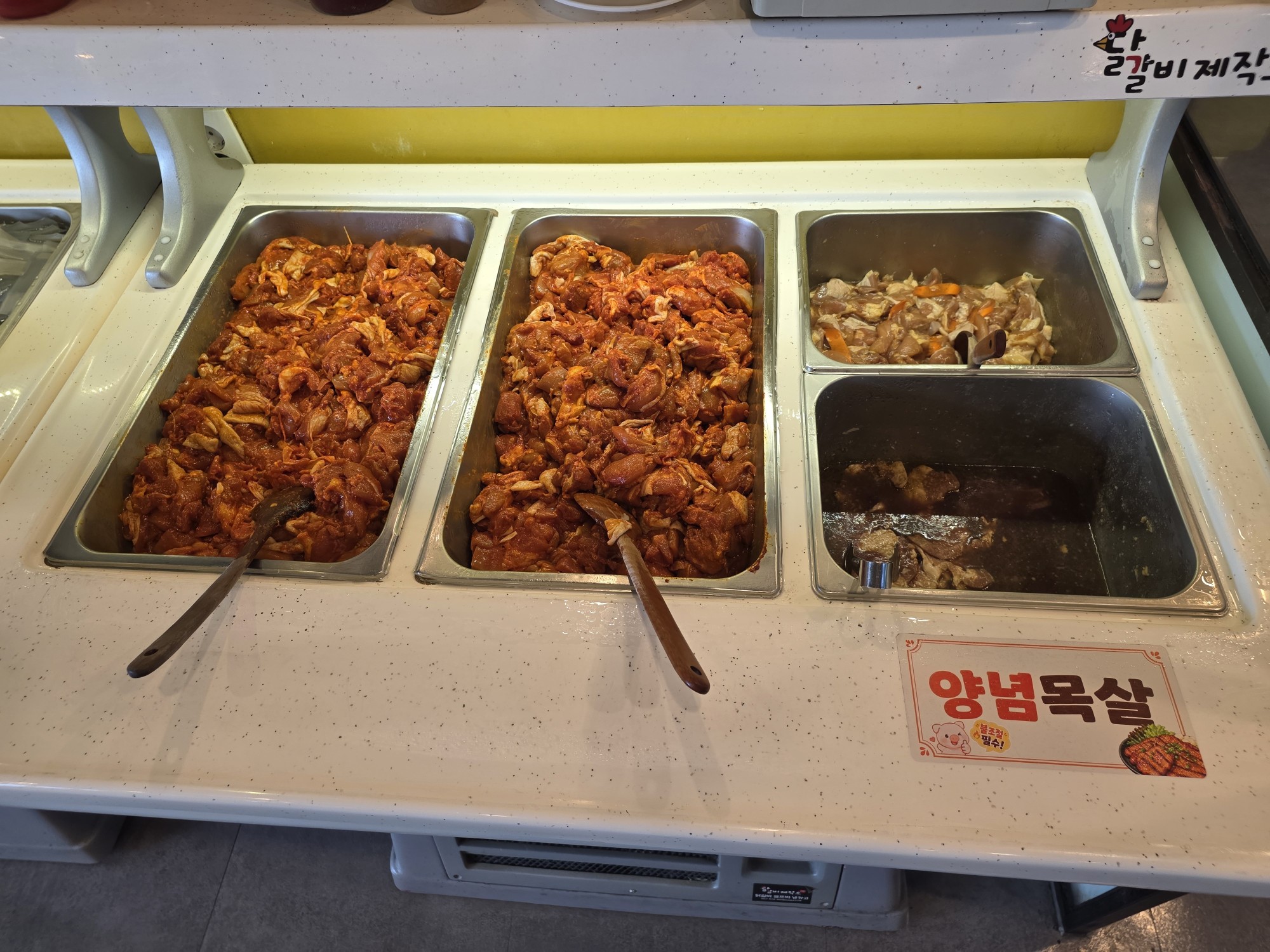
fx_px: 844
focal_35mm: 23
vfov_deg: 58.9
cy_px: 476
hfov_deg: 73.9
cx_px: 635
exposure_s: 1/120
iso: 125
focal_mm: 6.3
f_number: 1.7
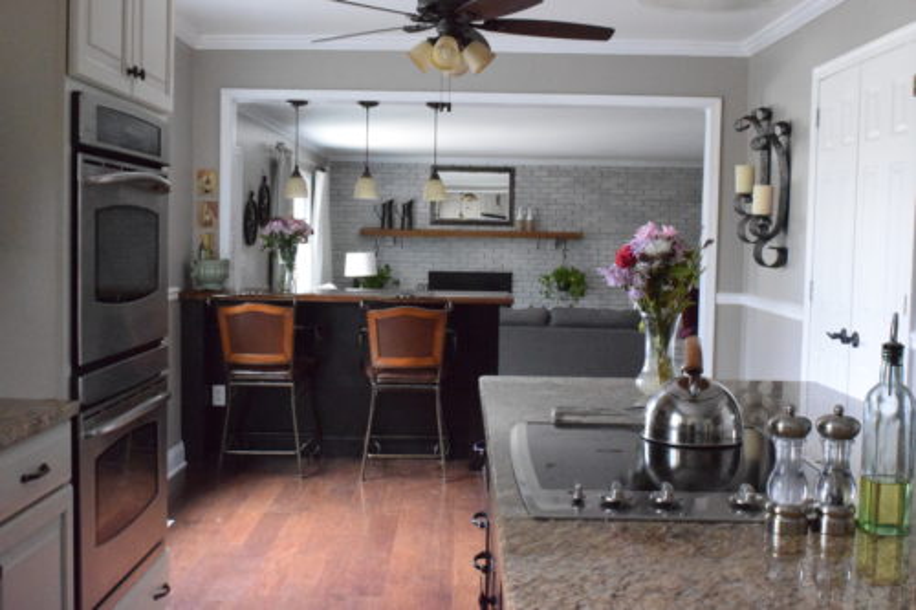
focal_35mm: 40
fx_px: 1030
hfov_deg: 47.9
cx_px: 458
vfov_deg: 33.0
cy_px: 305
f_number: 22
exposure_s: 1/25
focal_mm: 27
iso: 12800
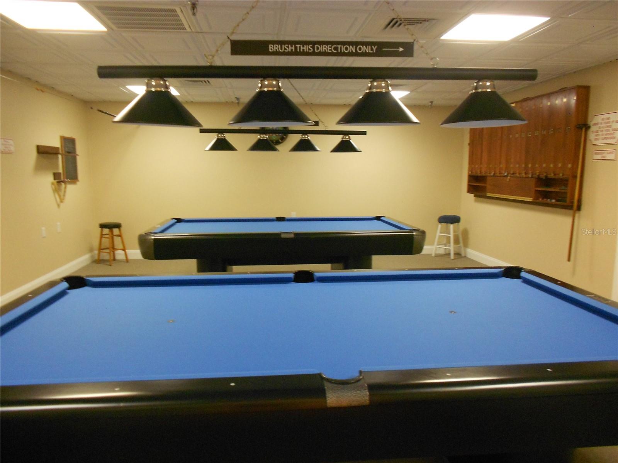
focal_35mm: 26
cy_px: 232
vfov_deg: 53.1
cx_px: 309
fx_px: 464
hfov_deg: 67.3
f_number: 3.2
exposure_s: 1/20
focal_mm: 4.6
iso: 400
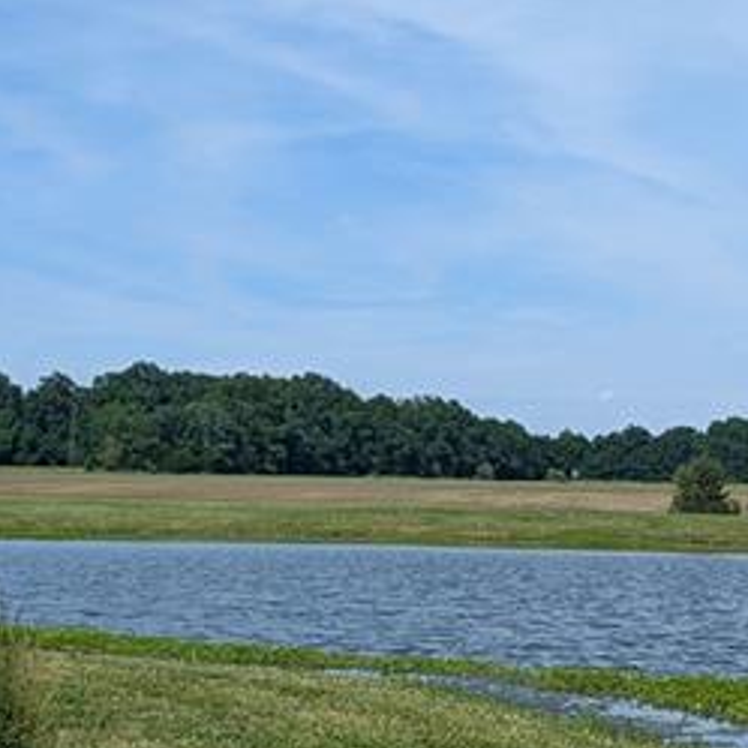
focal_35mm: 87
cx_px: 366
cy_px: 475
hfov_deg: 19.9
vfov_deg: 19.9
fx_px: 2127
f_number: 1.85
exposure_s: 1/1953
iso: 40
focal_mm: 6.81
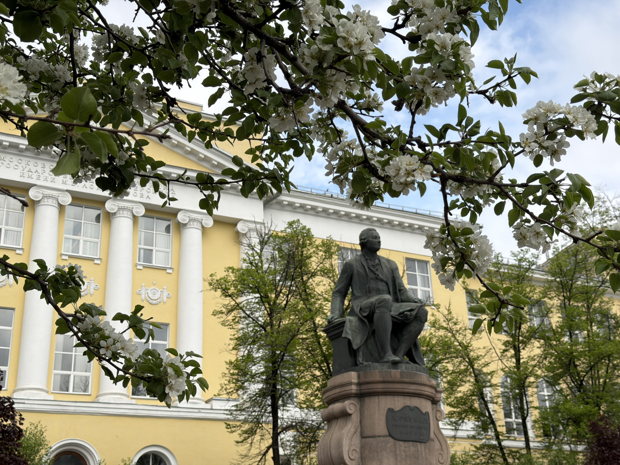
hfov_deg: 39.7
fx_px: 860
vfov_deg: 30.3
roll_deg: +2.6
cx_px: 310
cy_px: 232
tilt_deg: +22.1
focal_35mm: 48
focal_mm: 6.76
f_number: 1.78
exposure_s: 1/5587
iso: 64
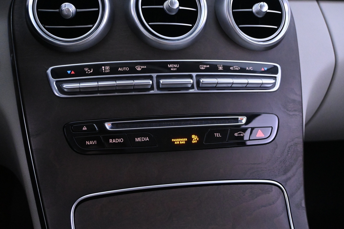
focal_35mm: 39
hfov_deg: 49.6
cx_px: 172
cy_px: 114
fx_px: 373
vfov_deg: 34.2
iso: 6400
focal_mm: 26
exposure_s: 1/50
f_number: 4.5
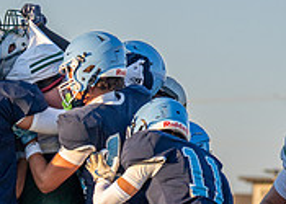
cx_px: -19
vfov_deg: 4.2
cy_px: 356
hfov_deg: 5.9
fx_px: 2762
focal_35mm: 340
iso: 400
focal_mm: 84
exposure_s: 1/4000
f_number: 2.8
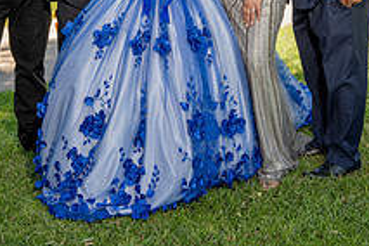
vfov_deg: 16.4
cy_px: -86
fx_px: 799
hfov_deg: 26.0
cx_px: 161
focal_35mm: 78
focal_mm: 28.6
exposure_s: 1/125
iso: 80
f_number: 6.3
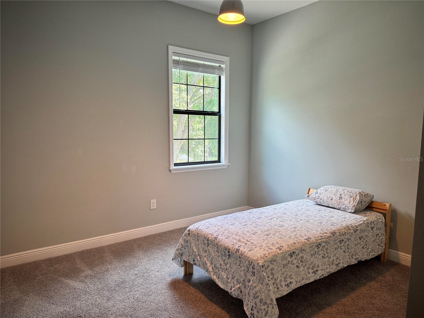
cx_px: 212
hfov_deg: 71.6
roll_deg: -1.2
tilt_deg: -6.6
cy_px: 159
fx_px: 294
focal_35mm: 24
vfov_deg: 56.8
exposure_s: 1/120
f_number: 1.78
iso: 200
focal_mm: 6.76
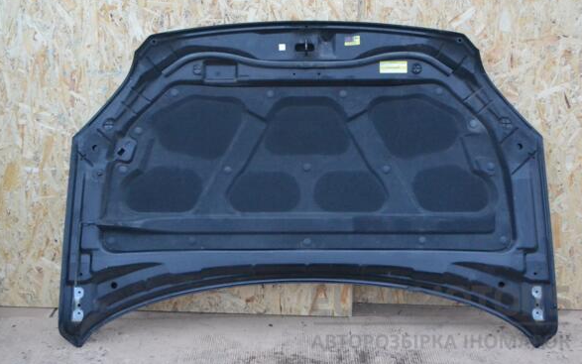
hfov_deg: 40.3
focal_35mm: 50
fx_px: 793
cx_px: 292
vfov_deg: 25.8
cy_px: 169
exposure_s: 1/160
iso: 3200
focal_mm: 32
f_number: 6.3
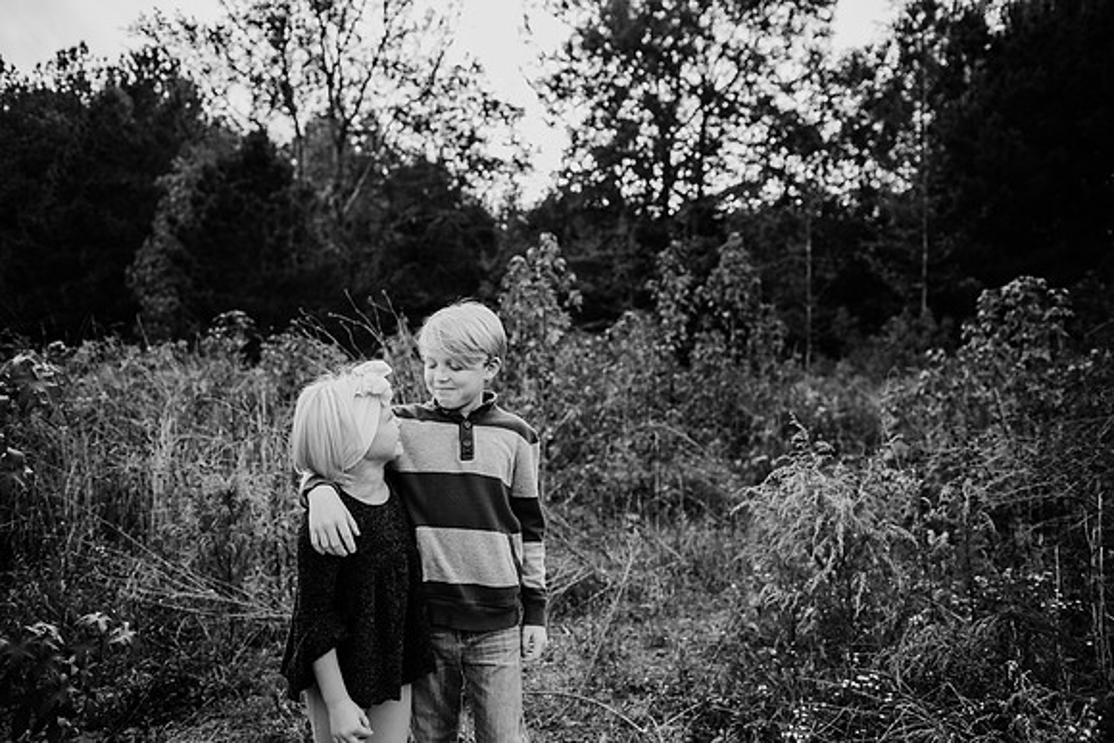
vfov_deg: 53.2
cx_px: 557
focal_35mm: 24
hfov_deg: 73.7
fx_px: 743
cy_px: 372
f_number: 2.5
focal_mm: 24
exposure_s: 1/1250
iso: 200
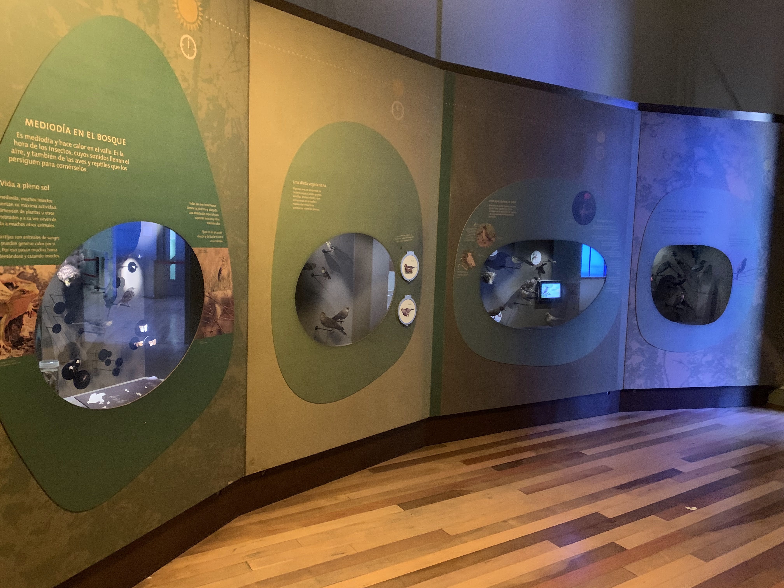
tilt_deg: -7.9
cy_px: 294
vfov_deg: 53.1
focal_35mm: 26
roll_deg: -0.8
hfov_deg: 67.3
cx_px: 392
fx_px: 589
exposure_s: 1/25
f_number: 1.8
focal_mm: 4.25
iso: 800
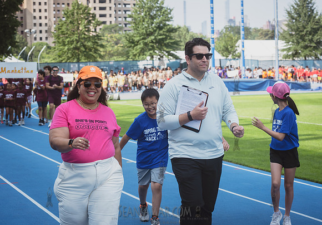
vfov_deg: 16.4
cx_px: 175
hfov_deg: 23.3
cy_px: 107
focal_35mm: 86
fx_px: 780
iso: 160
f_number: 5.6
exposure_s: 1/400
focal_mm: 80
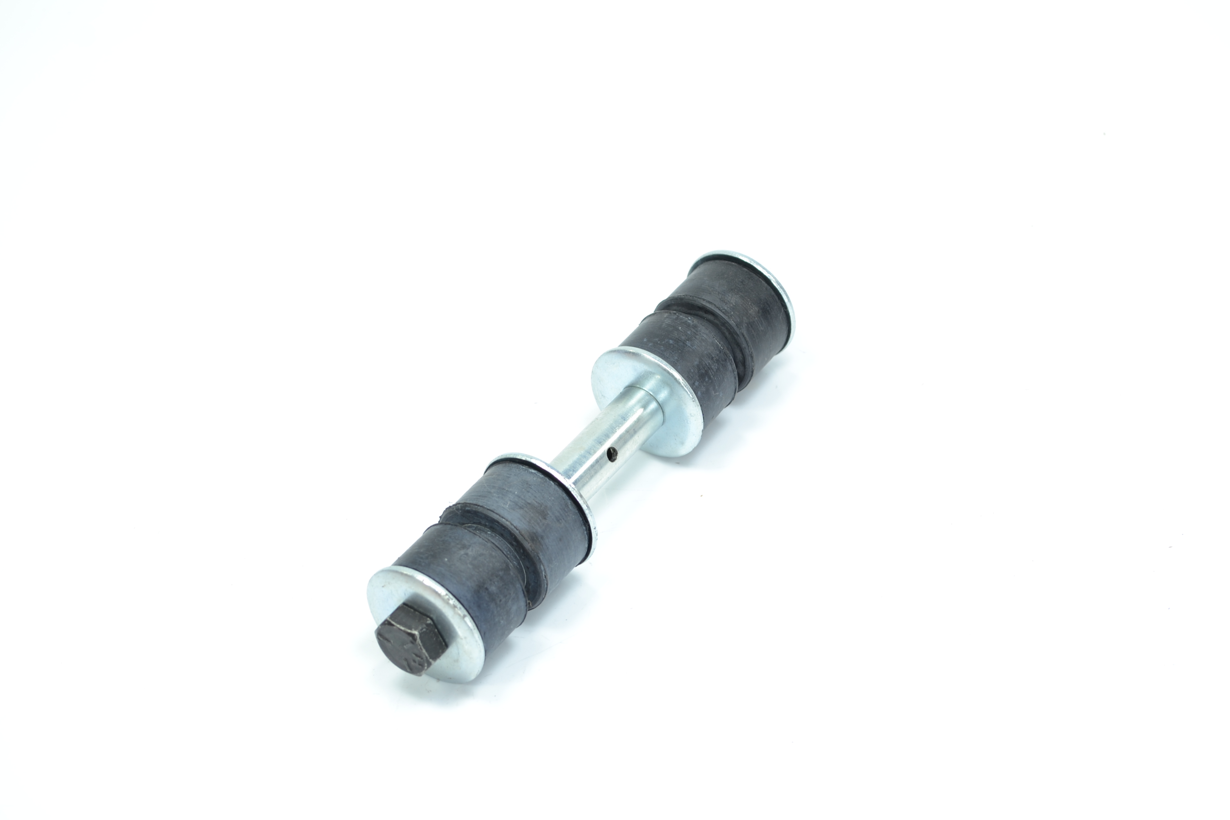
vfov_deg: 19.7
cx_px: 615
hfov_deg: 29.2
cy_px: 410
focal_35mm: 69
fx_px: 2357
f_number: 7.1
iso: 100
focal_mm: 46
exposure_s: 1/30
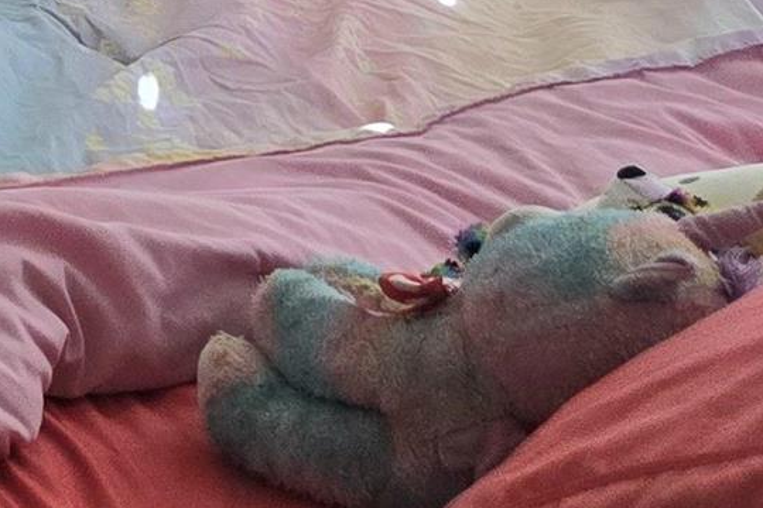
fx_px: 2882
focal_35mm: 136
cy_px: -957
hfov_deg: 12.3
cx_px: -999
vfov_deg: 8.6
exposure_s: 1/182
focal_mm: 6.3
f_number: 1.7
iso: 200
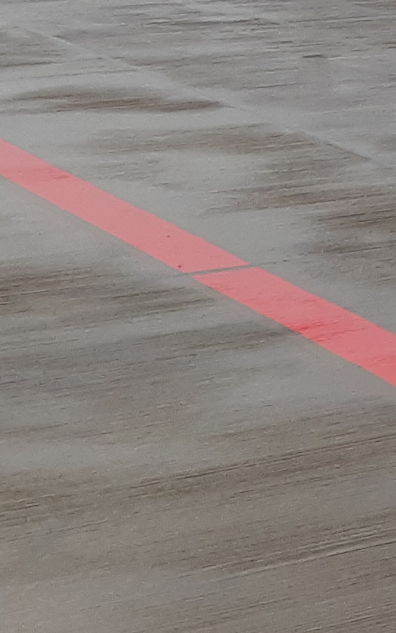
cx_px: 1505
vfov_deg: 14.2
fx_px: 2435
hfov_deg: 7.2
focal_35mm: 141
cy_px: -186
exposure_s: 1/620
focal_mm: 3.93
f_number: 1.7
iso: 40
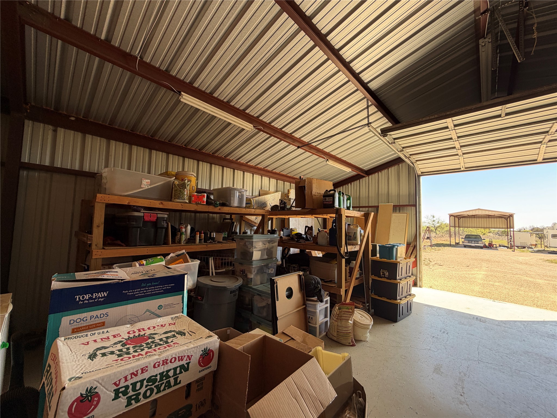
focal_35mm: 14
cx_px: 278
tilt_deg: +4.2
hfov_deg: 102.1
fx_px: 225
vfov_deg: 85.7
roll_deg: -1.7
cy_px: 209
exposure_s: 1/121
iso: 40
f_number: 2.2
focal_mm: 2.22
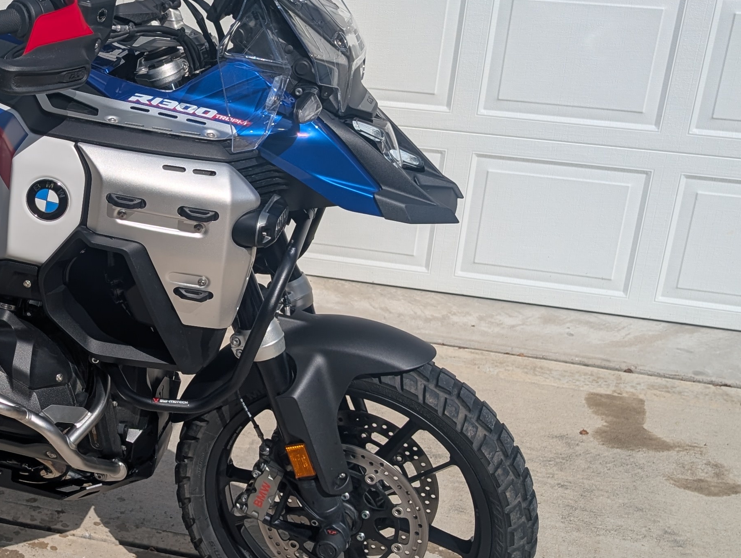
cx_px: 51
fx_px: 1158
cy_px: 226
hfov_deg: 33.3
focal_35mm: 54
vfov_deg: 27.0
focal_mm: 6.9
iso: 22
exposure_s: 1/15873
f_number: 1.68
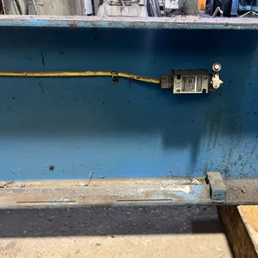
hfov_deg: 52.1
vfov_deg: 52.5
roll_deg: -0.6
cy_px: 129
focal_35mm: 31
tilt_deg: -25.0
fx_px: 261
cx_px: 157
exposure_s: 1/40
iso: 640
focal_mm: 5.7
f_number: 1.5
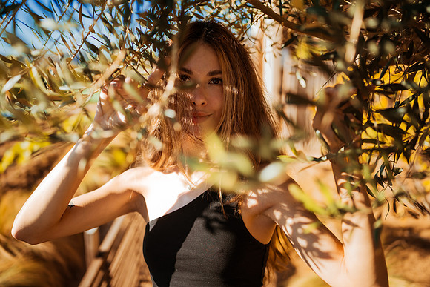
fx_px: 418
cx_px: 215
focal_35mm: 35
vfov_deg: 37.9
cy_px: 144
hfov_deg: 54.4
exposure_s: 1/1000
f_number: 1.8
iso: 50
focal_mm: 35
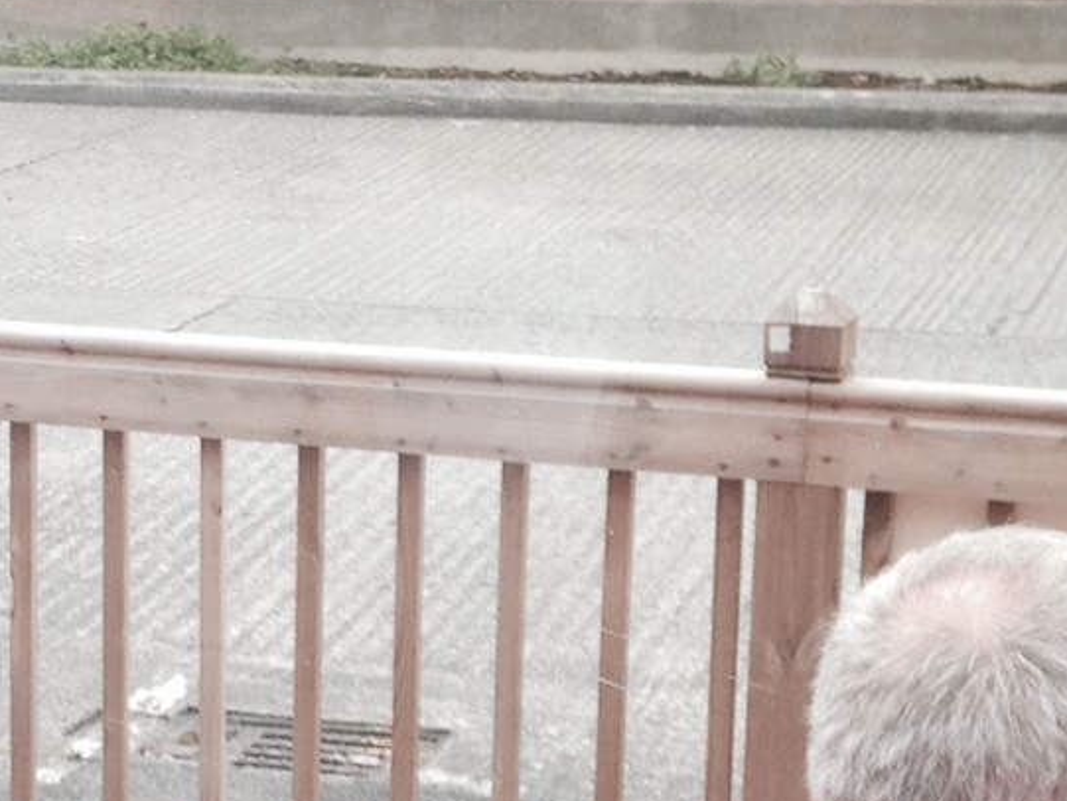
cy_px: 513
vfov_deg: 11.9
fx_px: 3854
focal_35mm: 125
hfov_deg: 15.3
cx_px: -176
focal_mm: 4.12
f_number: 2.4
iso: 50
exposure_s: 1/261
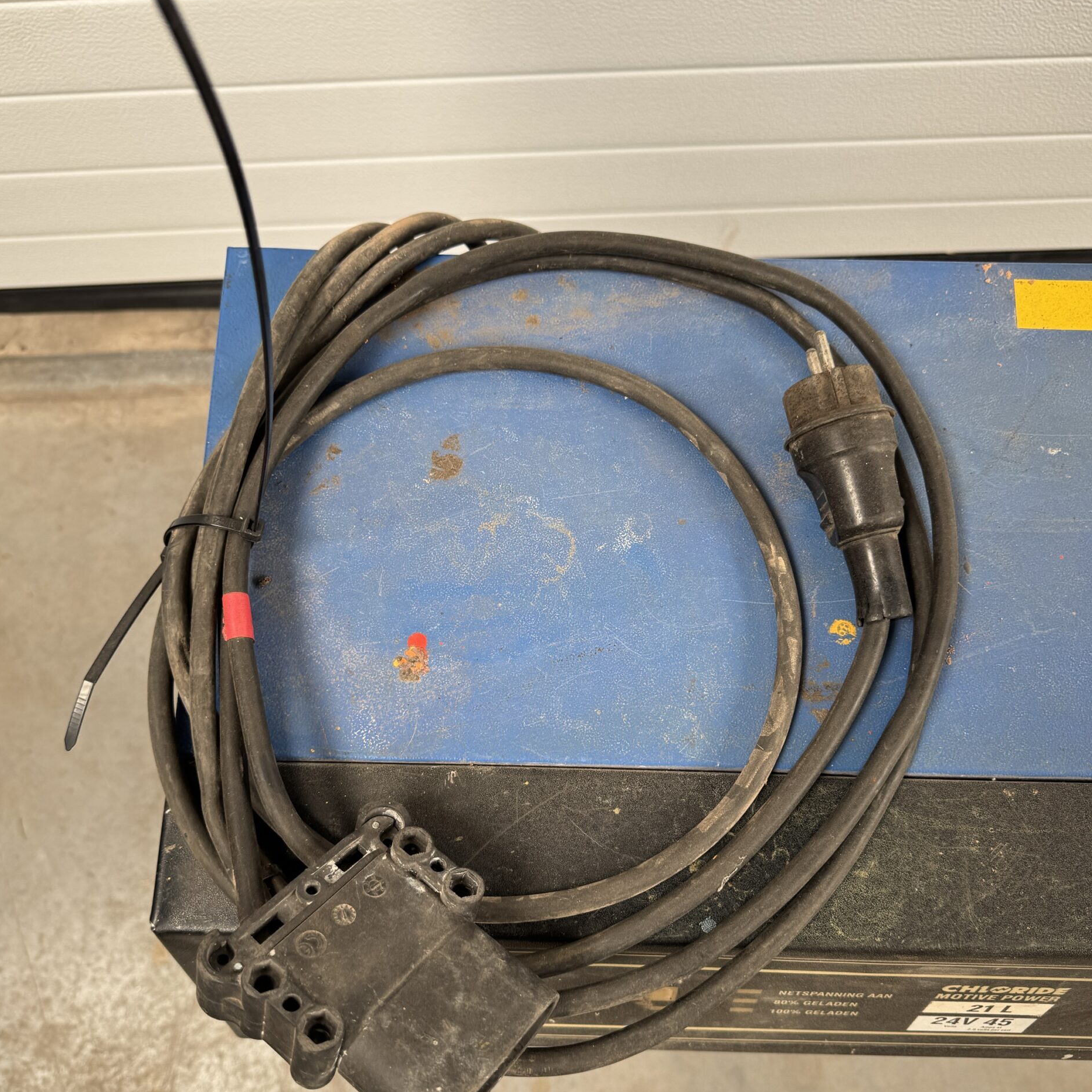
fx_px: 1035
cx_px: 549
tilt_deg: -75.9
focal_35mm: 29
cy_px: 627
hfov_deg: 55.6
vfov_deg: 55.4
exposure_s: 1/121
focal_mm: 6.76
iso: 80
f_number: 1.78
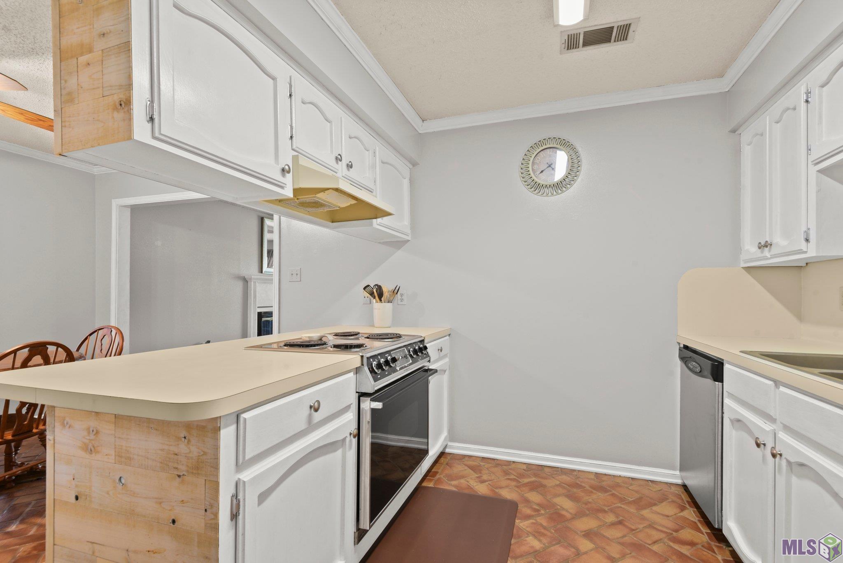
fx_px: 375
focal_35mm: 16
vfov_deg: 73.8
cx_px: 422
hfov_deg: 96.7
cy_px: 282
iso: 320
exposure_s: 1/1.67
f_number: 10
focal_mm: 16
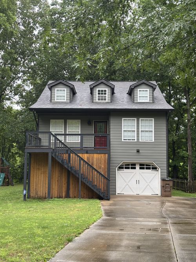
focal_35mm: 52
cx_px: 98
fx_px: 393
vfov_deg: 36.8
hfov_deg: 28.0
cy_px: 131
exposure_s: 1/169
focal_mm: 5.96
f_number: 1.6
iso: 32
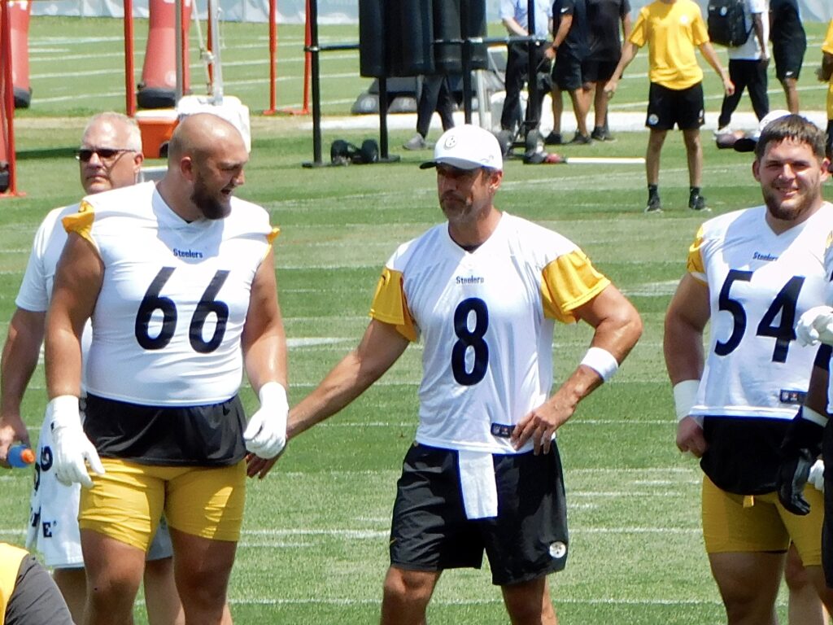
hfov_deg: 8.5
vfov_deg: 6.4
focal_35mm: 232
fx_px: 5583
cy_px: 312
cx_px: 416
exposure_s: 1/320
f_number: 5.6
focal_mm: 41.3
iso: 125
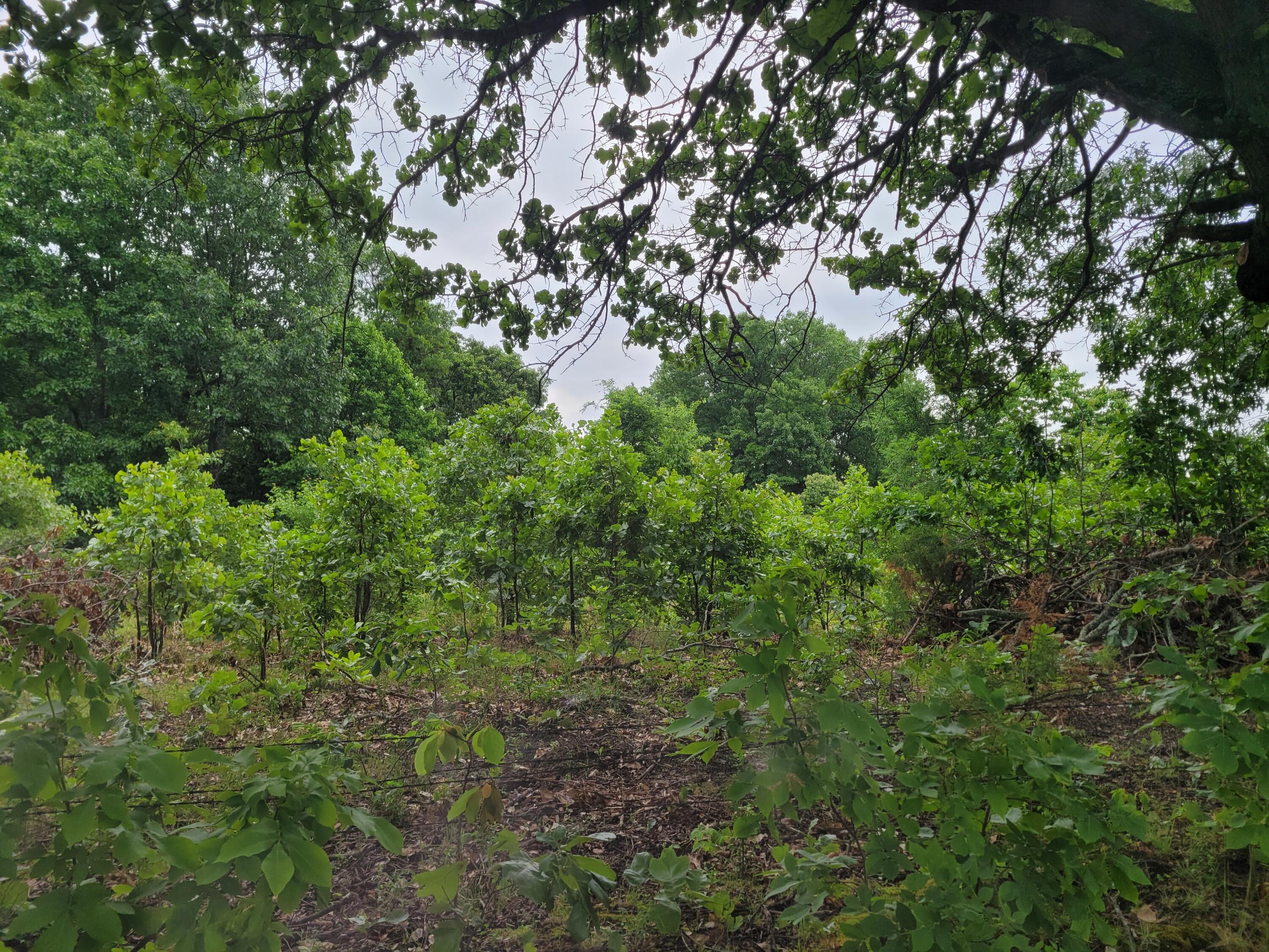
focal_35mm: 26
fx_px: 953
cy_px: 476
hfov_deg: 67.3
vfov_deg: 53.1
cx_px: 634
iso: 40
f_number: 1.8
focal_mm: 5.4
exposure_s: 1/1096
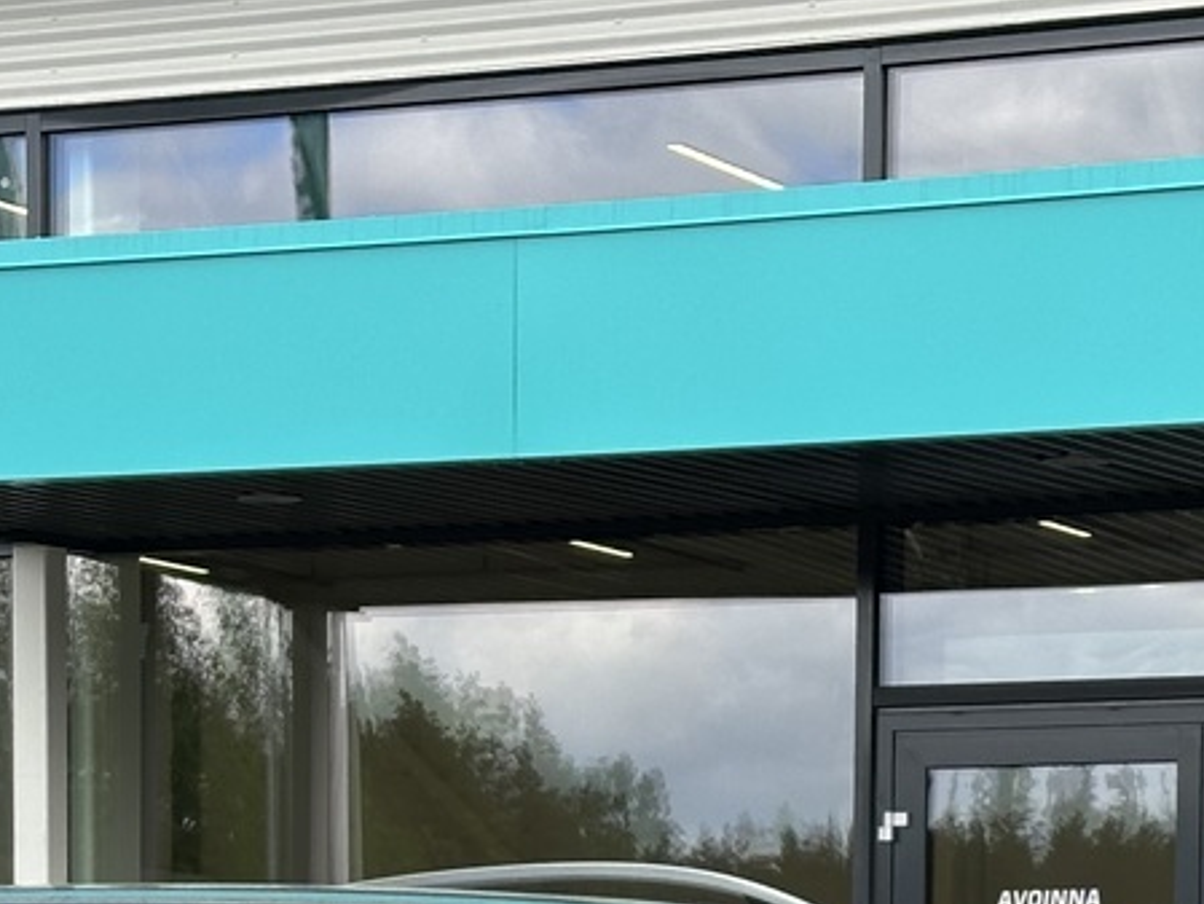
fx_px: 5358
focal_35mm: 154
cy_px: 1406
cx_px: 740
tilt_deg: -2.0
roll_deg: +0.1
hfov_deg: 12.8
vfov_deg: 9.3
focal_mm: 6.86
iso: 64
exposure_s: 1/574
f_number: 1.78
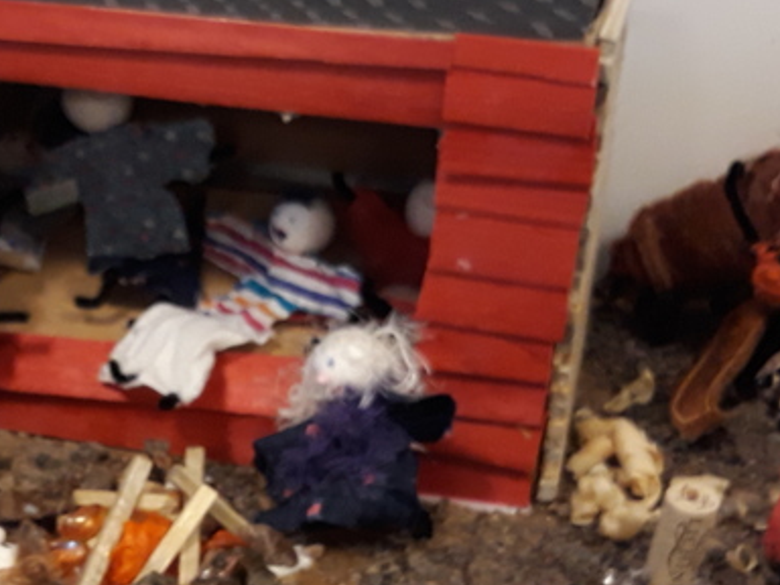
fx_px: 1690
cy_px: 597
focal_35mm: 75
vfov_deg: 19.0
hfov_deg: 25.3
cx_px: 94
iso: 200
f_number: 1.7
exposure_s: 1/25
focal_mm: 3.71
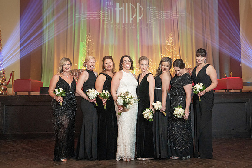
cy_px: 79
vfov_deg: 33.6
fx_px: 278
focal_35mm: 40
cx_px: 132
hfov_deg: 48.7
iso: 4000
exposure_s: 1/100
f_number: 5.6
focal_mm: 37
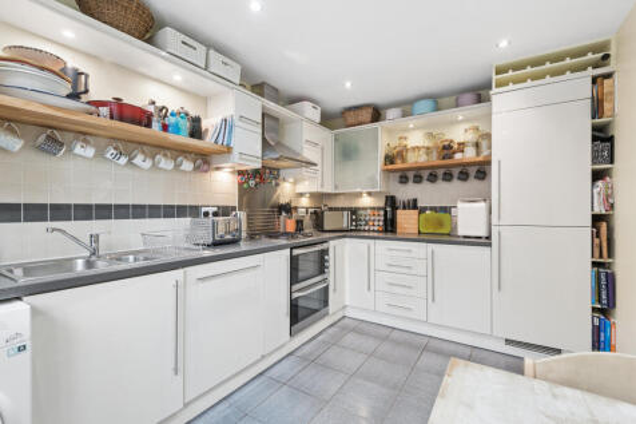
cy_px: 212
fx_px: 283
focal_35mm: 16
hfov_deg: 96.8
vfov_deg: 73.7
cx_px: 318
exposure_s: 1/1.67
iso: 100
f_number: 9
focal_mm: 16
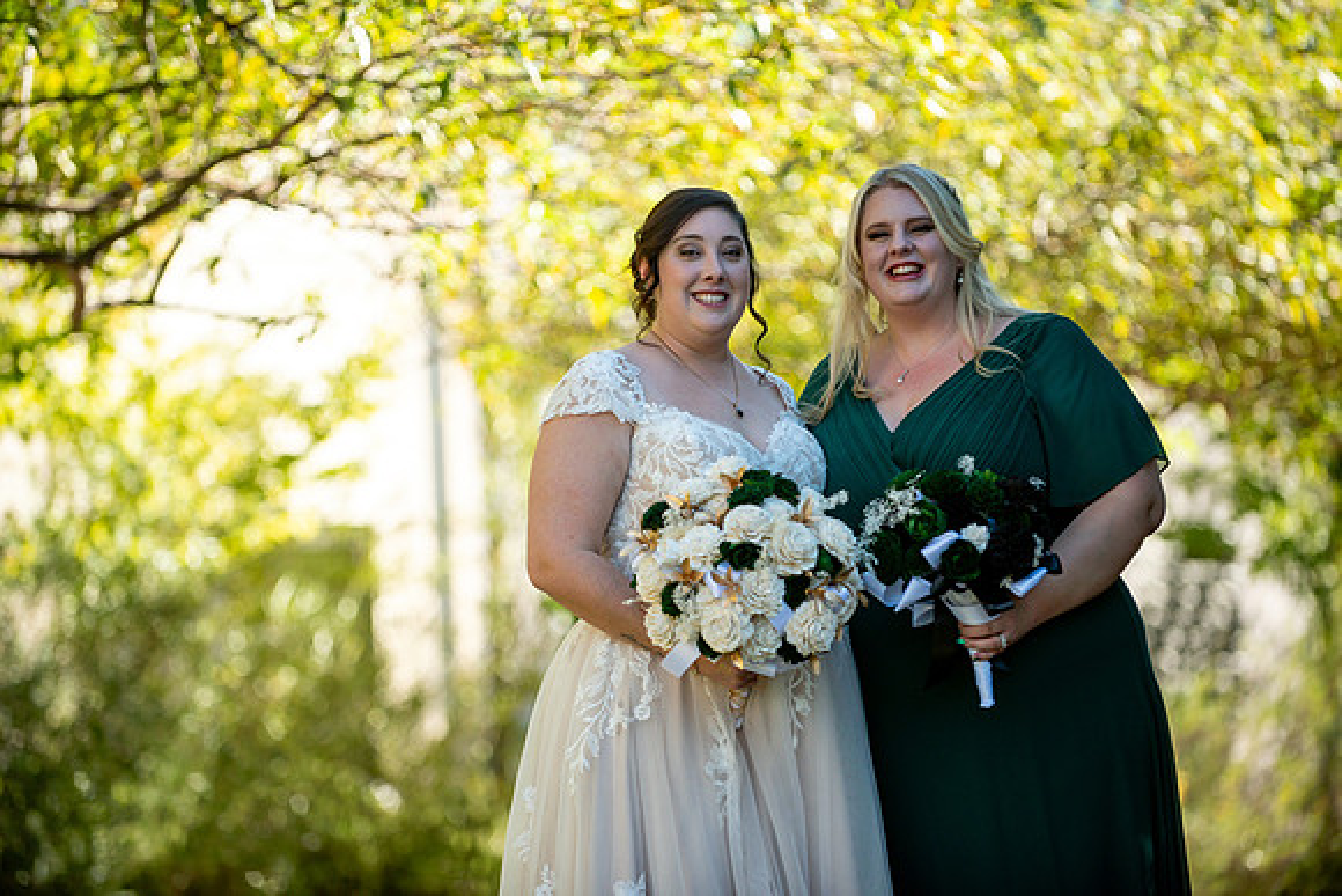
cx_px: 671
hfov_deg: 13.2
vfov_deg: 8.9
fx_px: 5779
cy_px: 448
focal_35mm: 155
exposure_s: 1/2500
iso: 400
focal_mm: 155
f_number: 2.8
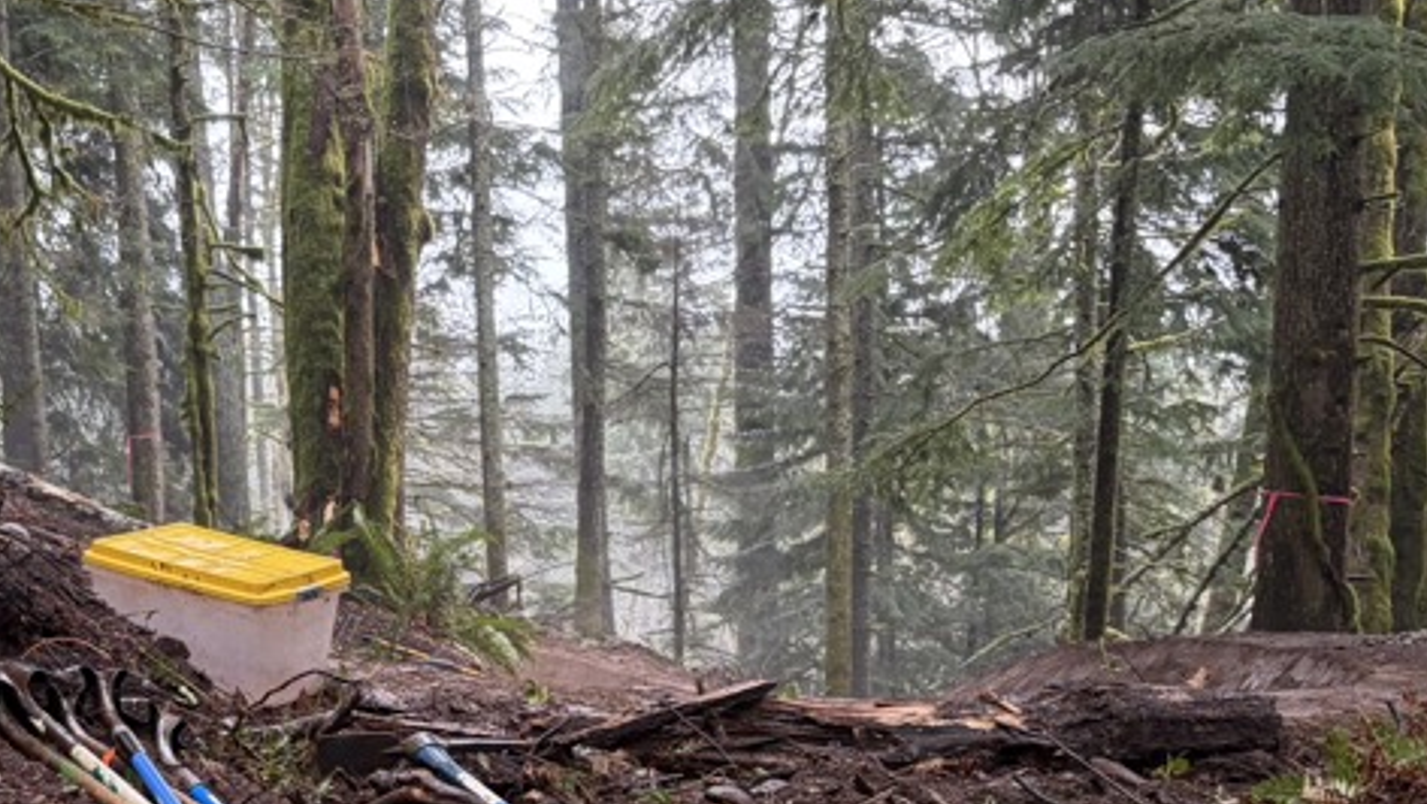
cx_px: 345
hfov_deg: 34.1
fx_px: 2271
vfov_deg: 19.5
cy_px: 798
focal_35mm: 60
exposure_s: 1/70
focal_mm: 5.96
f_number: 1.6
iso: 125
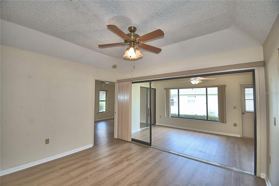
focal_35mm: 15
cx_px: 140
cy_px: 93
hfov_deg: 100.4
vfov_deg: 77.3
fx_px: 116
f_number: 4.5
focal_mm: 10
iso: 100
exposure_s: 1/100
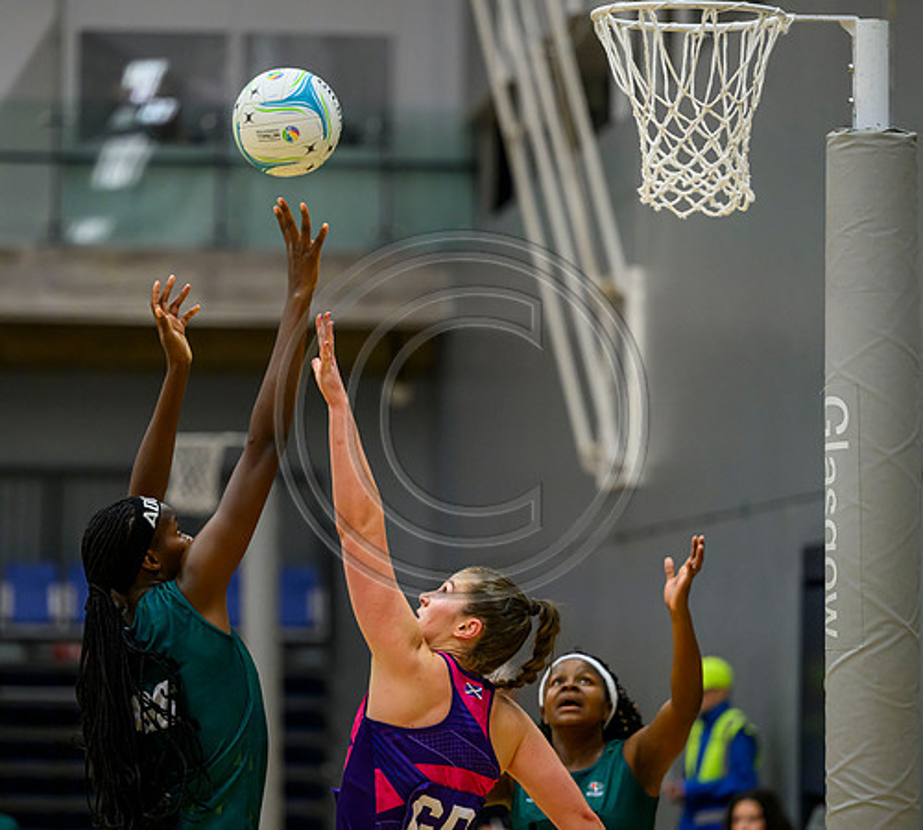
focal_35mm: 187
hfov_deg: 9.8
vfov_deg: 8.9
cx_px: 423
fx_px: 5364
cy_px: 415
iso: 4000
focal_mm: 155
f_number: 2.8
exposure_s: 1/1000
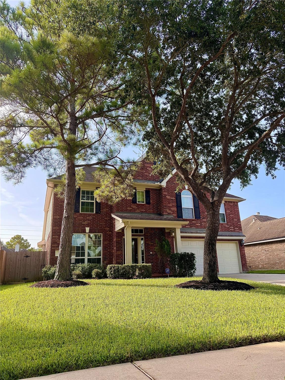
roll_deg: +1.7
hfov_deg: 56.8
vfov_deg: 71.6
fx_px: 263
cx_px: 142
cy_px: 190
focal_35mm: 24
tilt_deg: +17.4
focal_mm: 6.76
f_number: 1.78
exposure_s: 1/1026
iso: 80
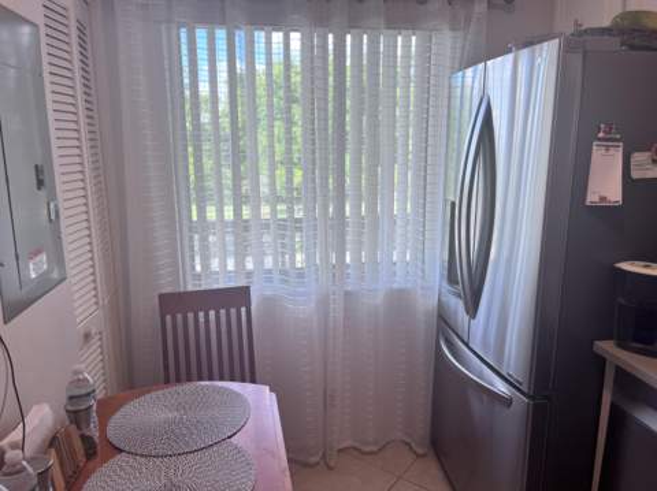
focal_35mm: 26
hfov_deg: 67.4
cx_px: 328
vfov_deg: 53.0
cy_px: 246
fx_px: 493
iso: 32
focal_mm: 5.1
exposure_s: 1/131
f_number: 1.6
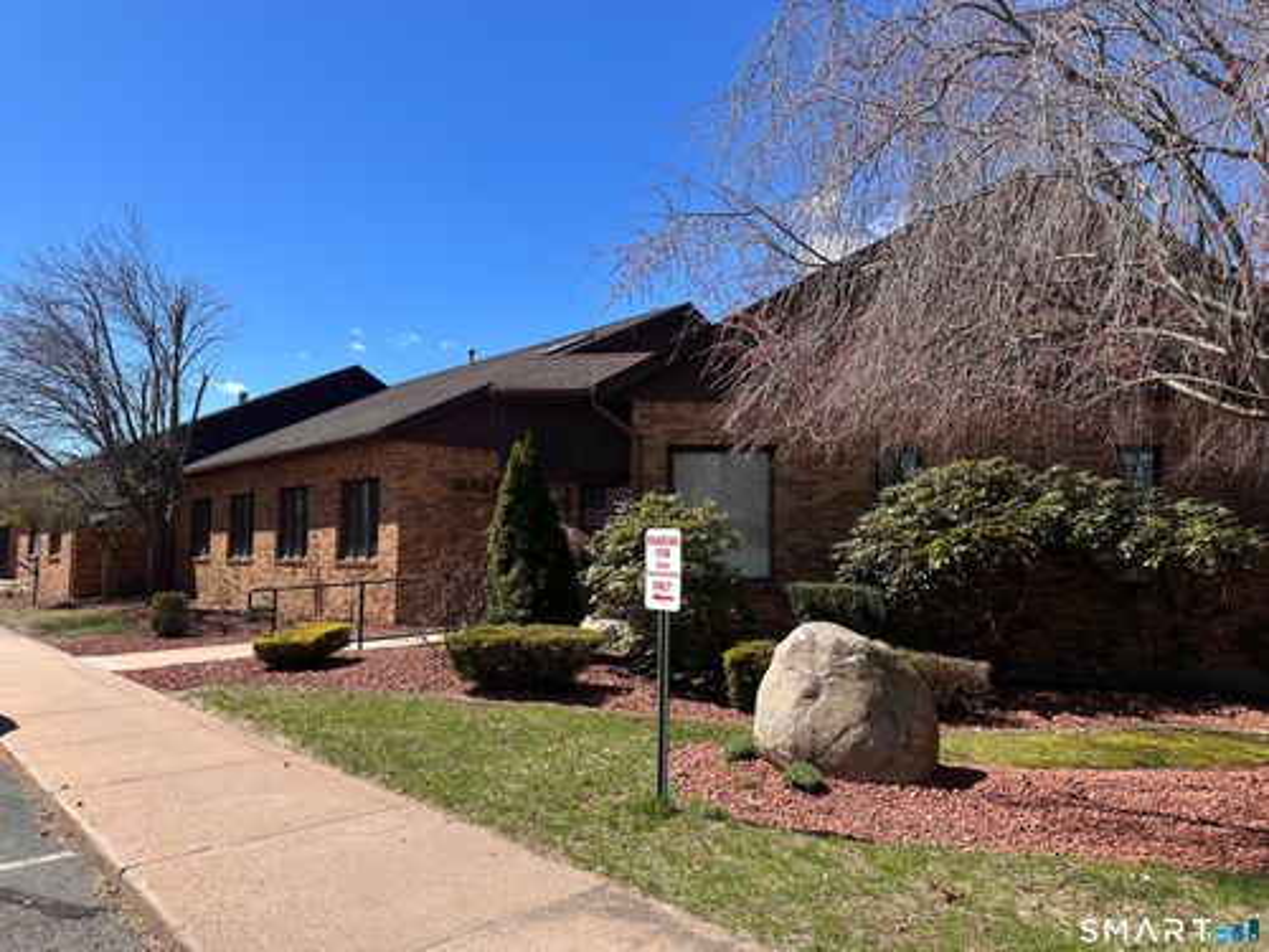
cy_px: 476
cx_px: 634
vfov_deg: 56.8
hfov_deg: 71.6
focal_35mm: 24
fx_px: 880
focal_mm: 6.86
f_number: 1.78
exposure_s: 1/2967
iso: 80
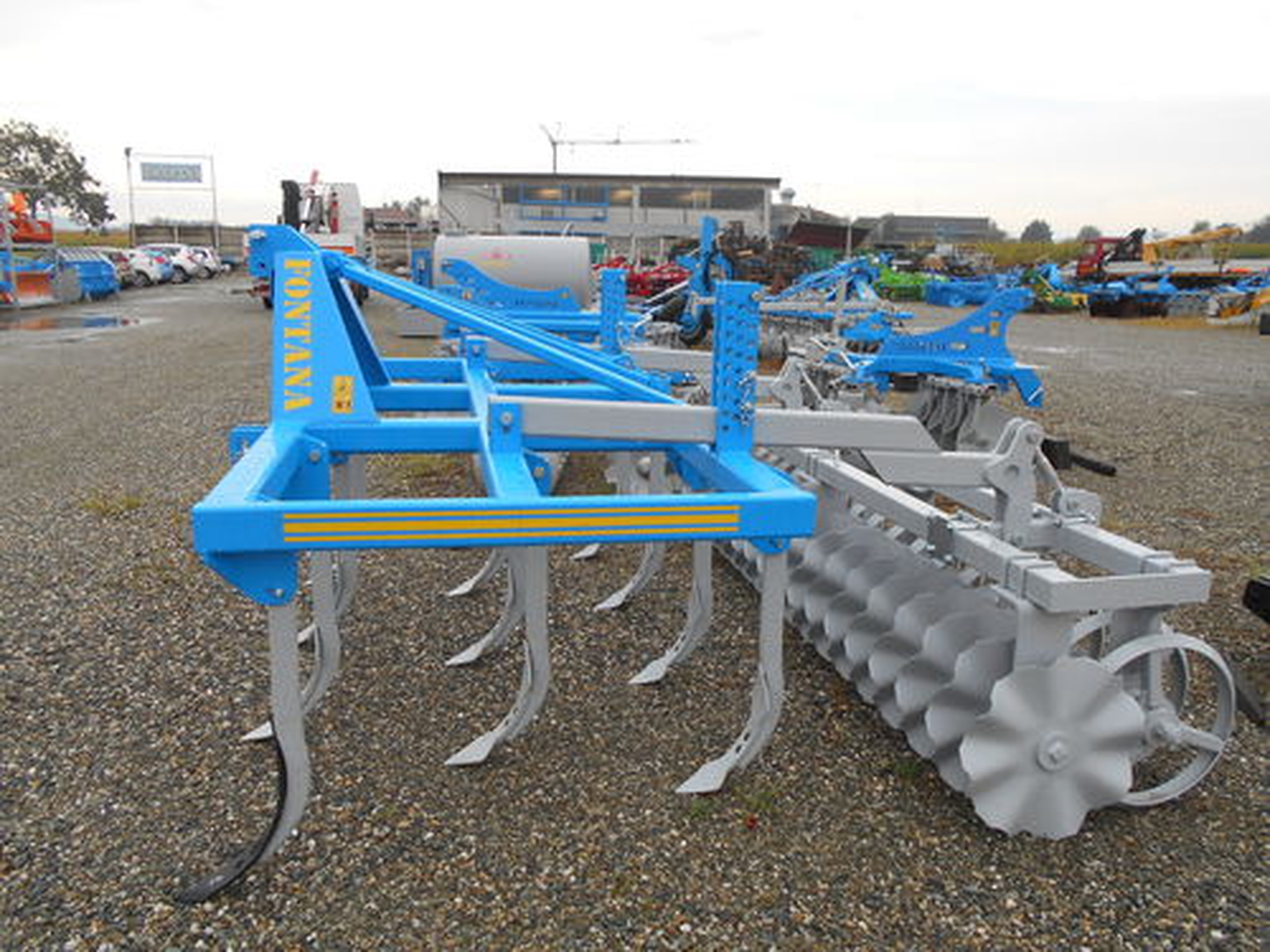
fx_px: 954
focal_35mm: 26
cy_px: 476
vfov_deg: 53.1
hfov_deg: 67.3
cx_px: 635
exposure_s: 1/160
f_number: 3.2
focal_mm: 4.6
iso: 80
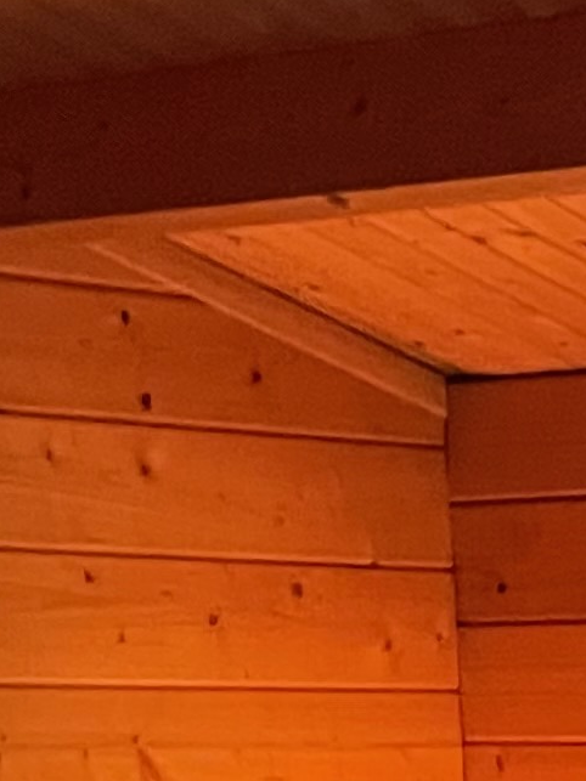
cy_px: 1297
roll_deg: +0.1
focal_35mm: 163
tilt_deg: -7.4
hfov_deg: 8.2
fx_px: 3680
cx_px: 1523
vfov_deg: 11.4
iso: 500
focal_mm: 4.2
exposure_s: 1/25
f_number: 1.6
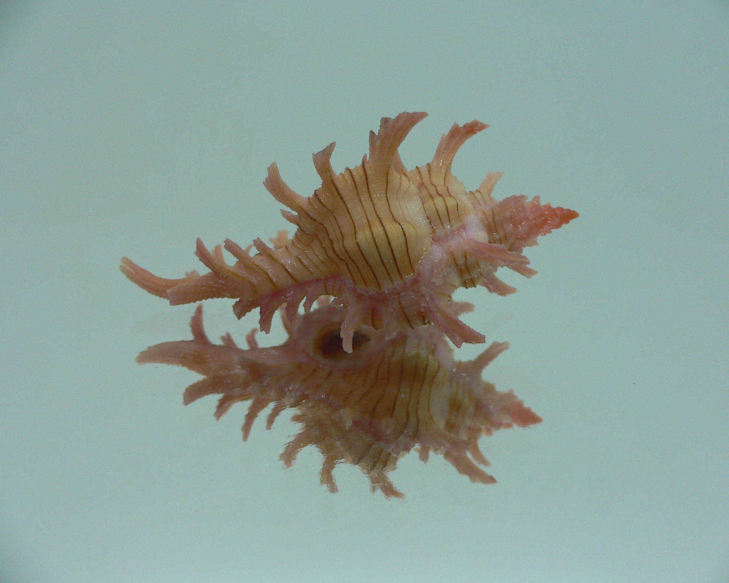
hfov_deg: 49.1
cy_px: 289
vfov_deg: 40.1
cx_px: 370
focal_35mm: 37
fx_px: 798
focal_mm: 4.6
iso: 80
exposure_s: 1/60
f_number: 2.8
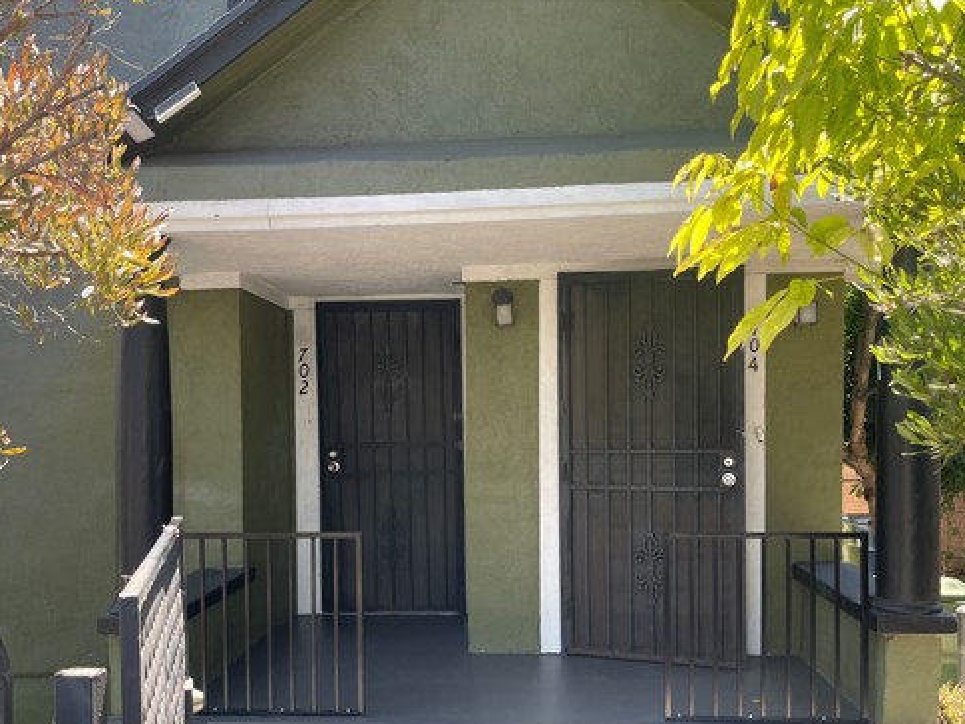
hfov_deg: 55.3
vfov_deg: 42.5
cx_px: 458
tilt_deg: -1.6
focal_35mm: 33
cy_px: 467
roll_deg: +0.5
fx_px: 920
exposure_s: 1/278
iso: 32
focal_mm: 5.1
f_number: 1.6
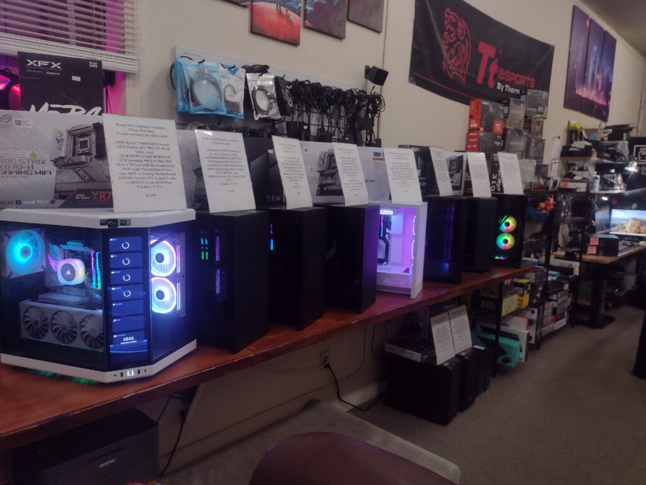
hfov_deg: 65.3
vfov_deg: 51.4
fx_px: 504
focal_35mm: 27
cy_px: 242
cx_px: 323
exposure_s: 1/40
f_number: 1.7
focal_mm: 4.71
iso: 110
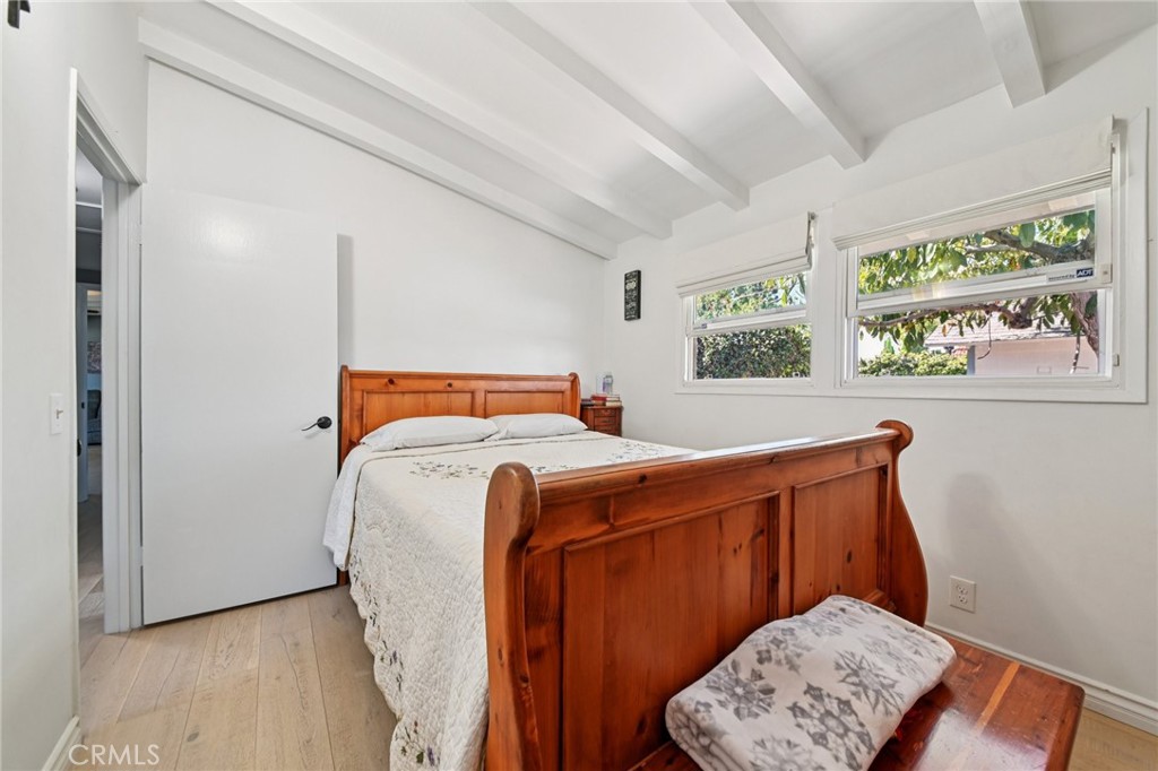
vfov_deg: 90.0
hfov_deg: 112.6
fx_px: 386
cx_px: 579
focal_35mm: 12
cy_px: 386
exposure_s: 1/5
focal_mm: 12
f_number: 8
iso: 250
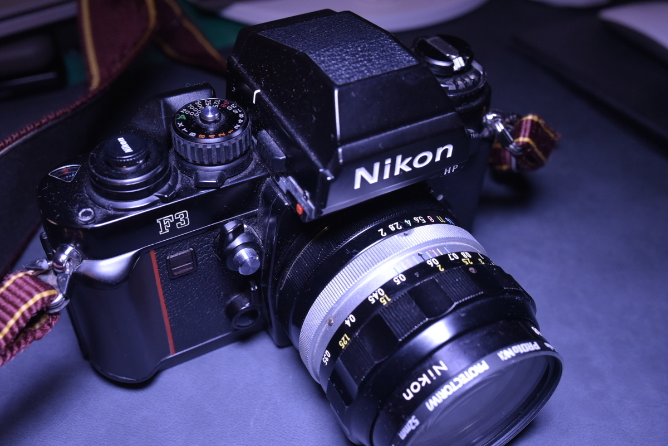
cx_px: 334
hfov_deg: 54.4
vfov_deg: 37.9
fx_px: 649
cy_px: 223
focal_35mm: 35
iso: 1400
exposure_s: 1/100
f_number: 10
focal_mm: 35
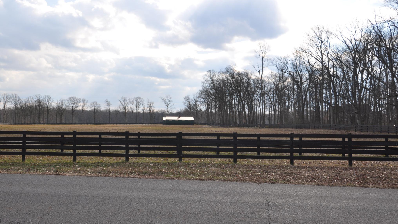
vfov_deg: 31.2
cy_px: 113
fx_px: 401
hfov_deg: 52.8
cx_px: 197
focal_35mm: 38
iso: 250
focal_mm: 24
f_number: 9.5
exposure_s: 1/350
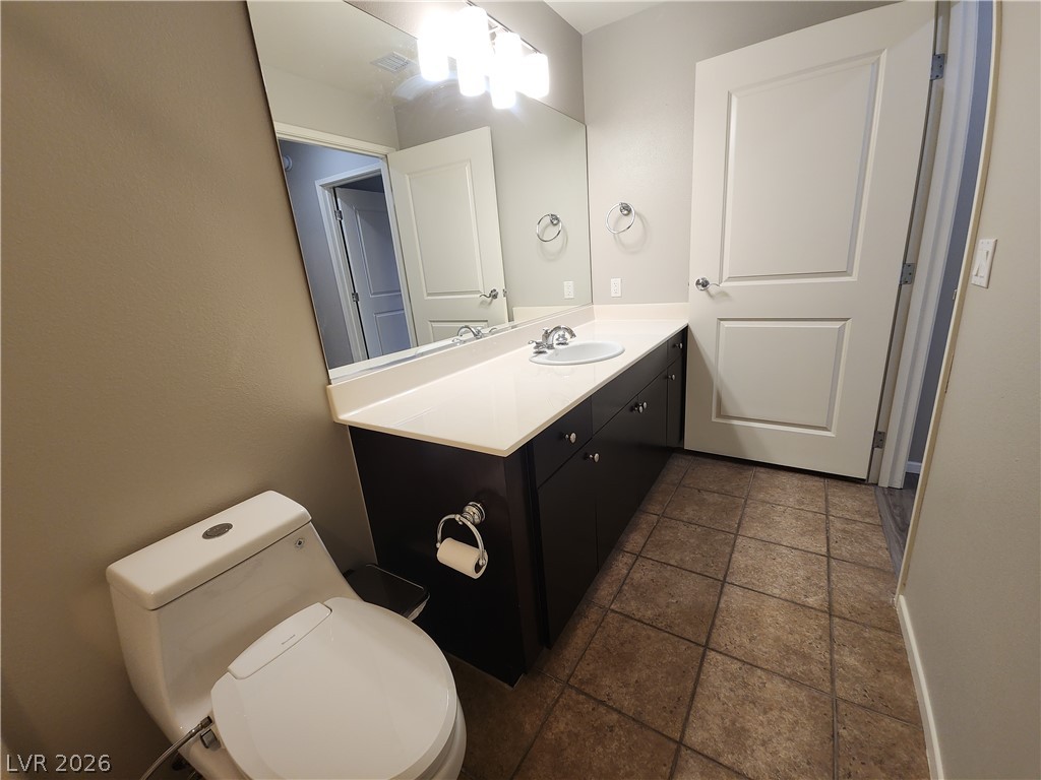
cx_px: 520
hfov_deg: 106.2
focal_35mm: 13
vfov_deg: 89.9
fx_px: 391
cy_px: 390
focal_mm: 2.2
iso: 200
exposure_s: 1/60
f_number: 2.2
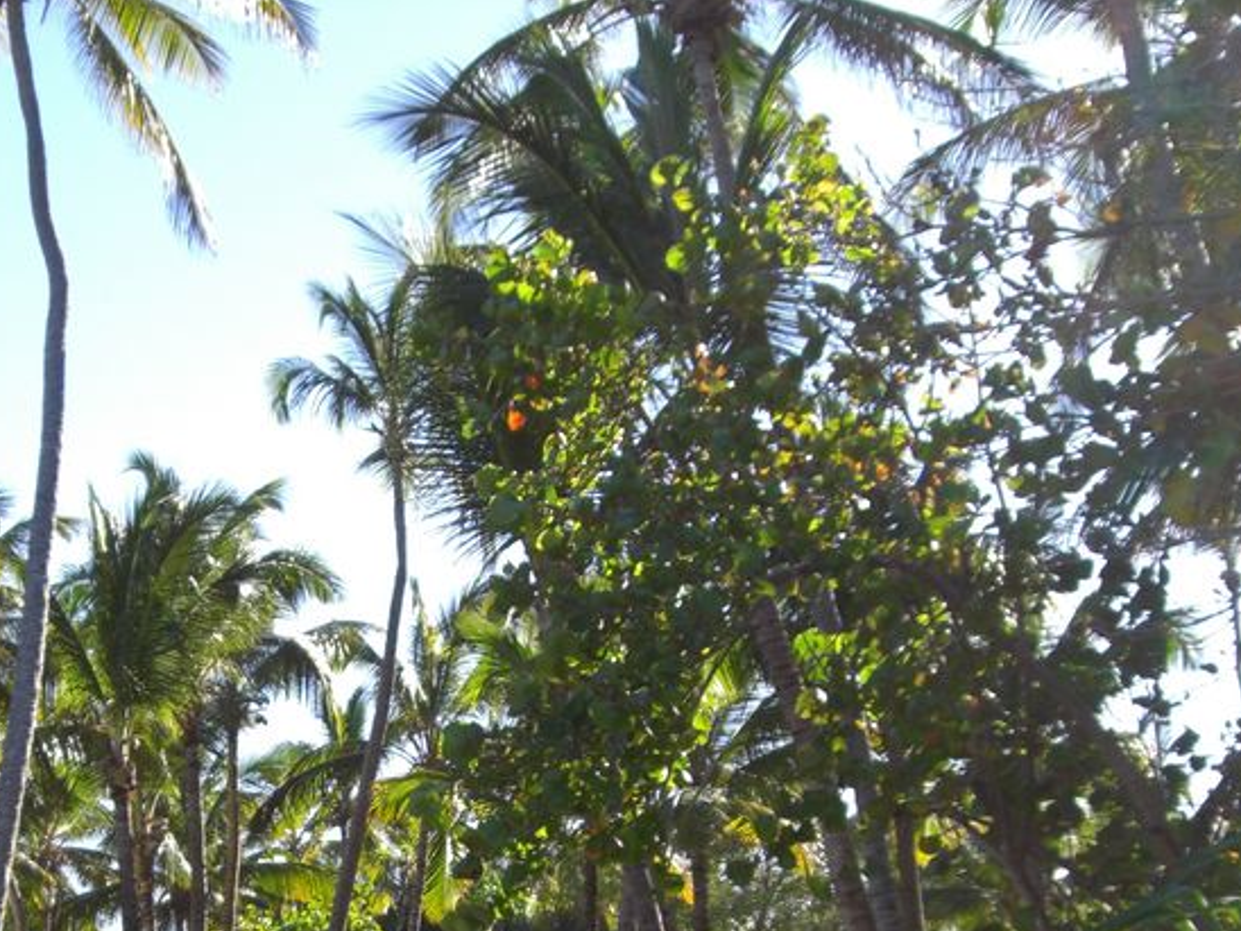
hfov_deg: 27.2
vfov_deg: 20.2
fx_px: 2545
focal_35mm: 71
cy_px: 865
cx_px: 369
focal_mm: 6.2
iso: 64
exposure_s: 1/400
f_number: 2.7
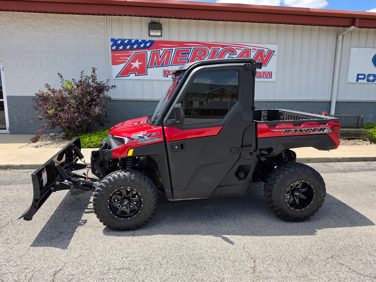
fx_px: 250
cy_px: 141
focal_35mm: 23
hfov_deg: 73.9
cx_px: 188
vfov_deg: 58.9
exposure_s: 1/4055
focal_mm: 6.5
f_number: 1.4
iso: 64
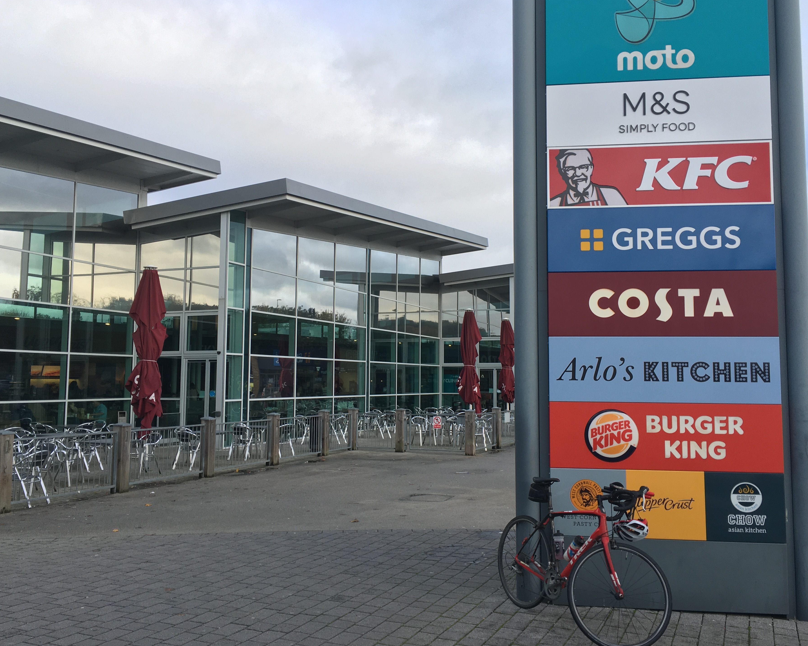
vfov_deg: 45.8
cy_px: 318
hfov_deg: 55.7
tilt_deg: +3.9
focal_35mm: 32
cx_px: 416
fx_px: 765
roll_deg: -0.4
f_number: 2.2
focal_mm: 4.15
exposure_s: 1/339
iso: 25
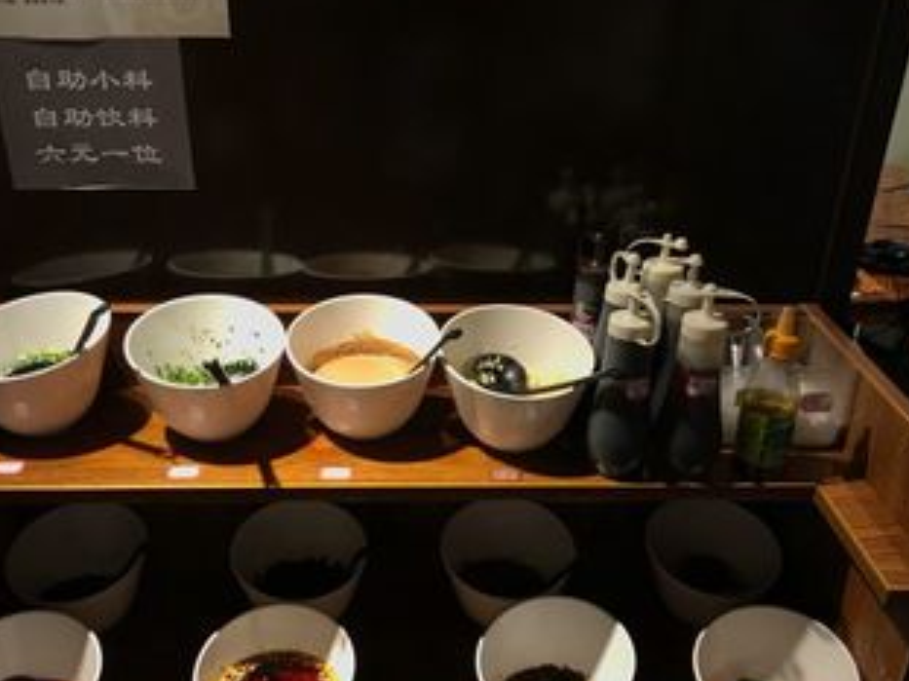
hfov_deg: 51.4
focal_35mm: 36
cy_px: 400
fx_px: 945
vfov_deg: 39.5
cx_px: 433
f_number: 1.8
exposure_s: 1/17
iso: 32
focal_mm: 3.99
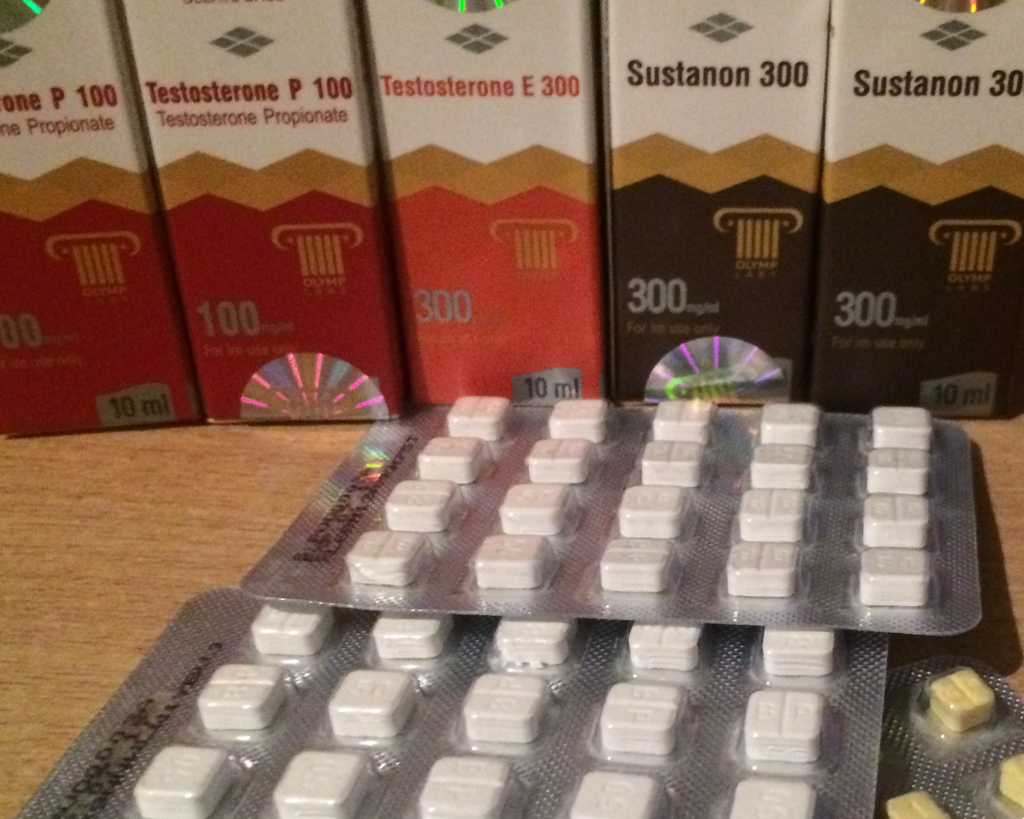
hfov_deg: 38.5
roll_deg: +3.5
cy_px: 540
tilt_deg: -33.3
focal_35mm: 48
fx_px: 1455
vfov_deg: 31.2
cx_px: 648
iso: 400
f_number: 2.2
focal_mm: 4.15
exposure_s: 1/17
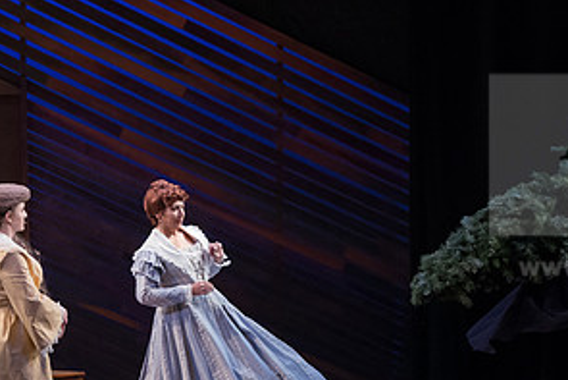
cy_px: 308
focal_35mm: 236
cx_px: 431
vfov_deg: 5.8
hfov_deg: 8.7
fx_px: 3725
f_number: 4
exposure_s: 1/400
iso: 5000
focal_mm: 120
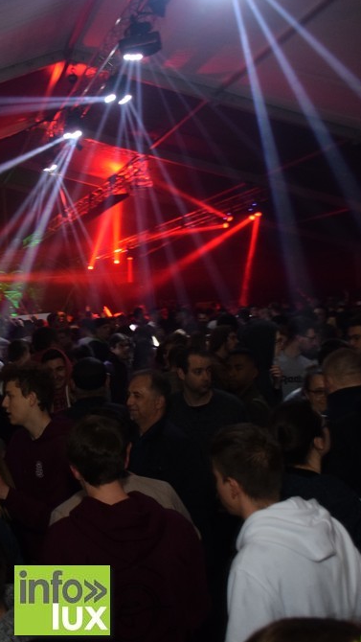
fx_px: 847
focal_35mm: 50
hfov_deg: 23.6
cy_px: 320
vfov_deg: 41.5
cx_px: 63
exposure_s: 1/40
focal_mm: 21
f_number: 3.5
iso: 1600
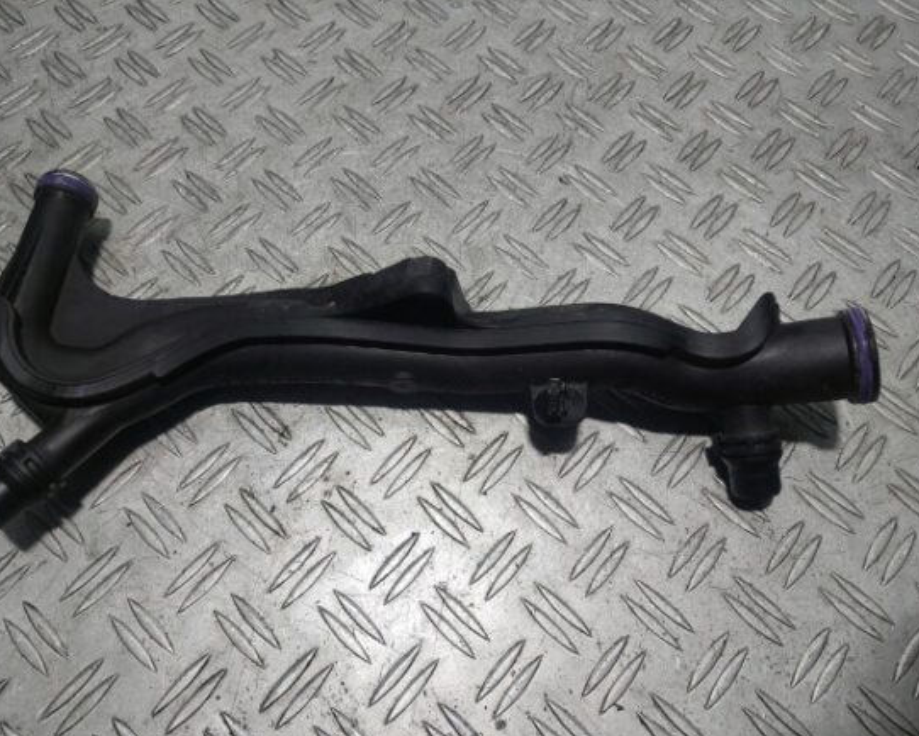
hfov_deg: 64.0
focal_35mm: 27
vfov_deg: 53.2
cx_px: 434
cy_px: 378
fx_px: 735
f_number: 1.8
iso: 50
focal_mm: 5.23
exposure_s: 1/100
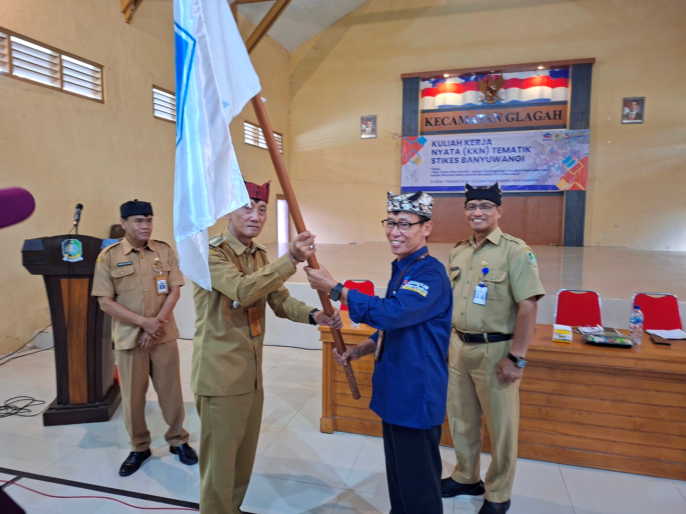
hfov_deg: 73.9
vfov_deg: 58.9
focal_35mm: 23
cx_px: 343
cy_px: 257
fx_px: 456
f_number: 1.8
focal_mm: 5.54
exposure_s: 1/33
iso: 400
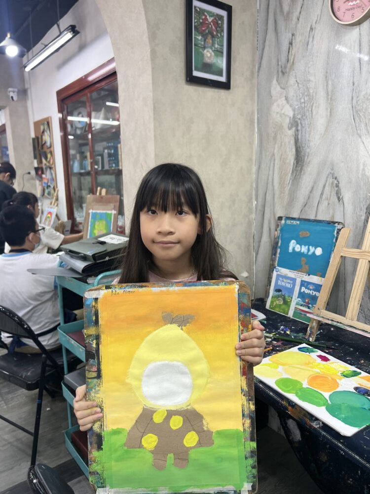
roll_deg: +1.3
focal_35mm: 26
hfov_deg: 53.1
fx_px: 371
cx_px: 185
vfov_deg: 67.3
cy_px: 247
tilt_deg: -11.0
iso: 64
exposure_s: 1/121
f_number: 1.5
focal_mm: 5.7
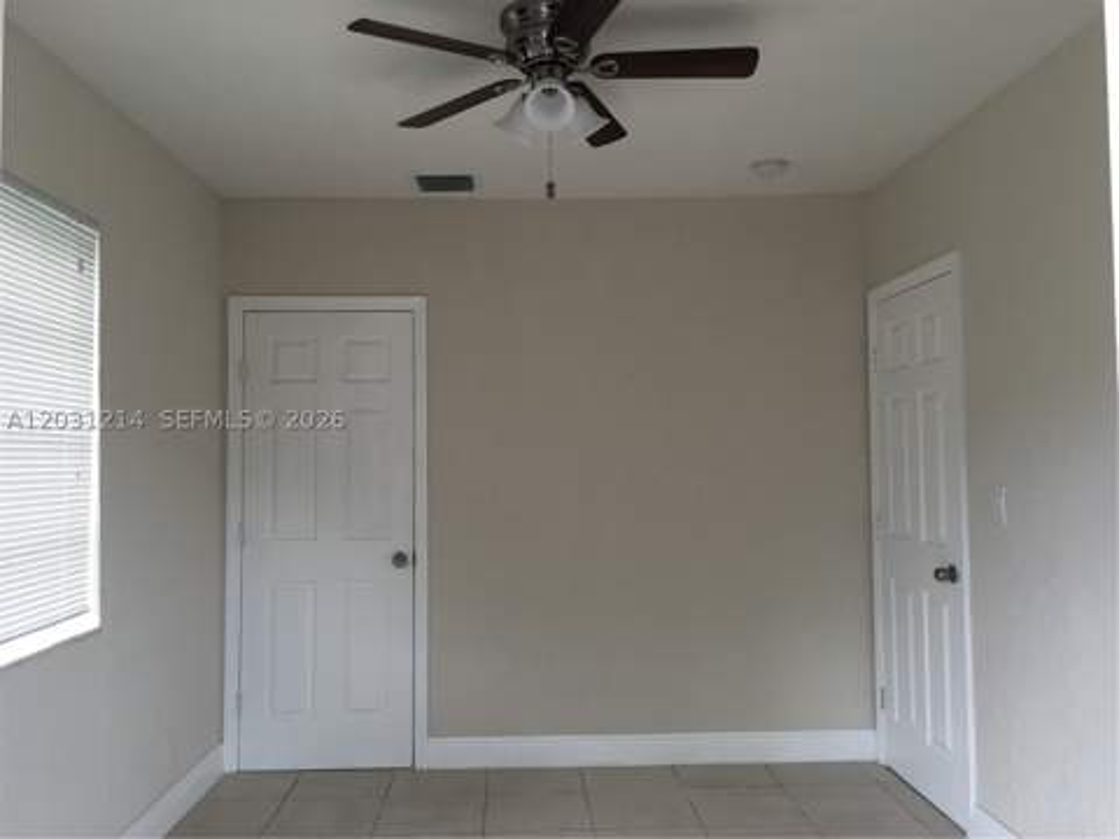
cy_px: 420
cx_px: 560
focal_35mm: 29
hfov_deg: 61.7
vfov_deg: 48.2
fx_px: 937
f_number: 2.2
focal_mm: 4.15
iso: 25
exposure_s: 1/40
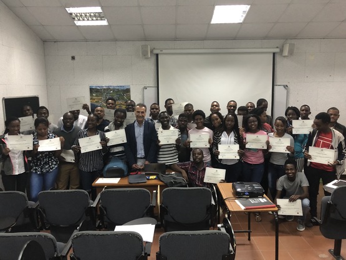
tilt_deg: -7.0
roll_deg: +1.1
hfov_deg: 63.5
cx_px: 173
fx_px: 280
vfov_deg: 49.7
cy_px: 130
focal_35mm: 28
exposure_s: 1/13
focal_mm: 3.99
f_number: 1.8
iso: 100
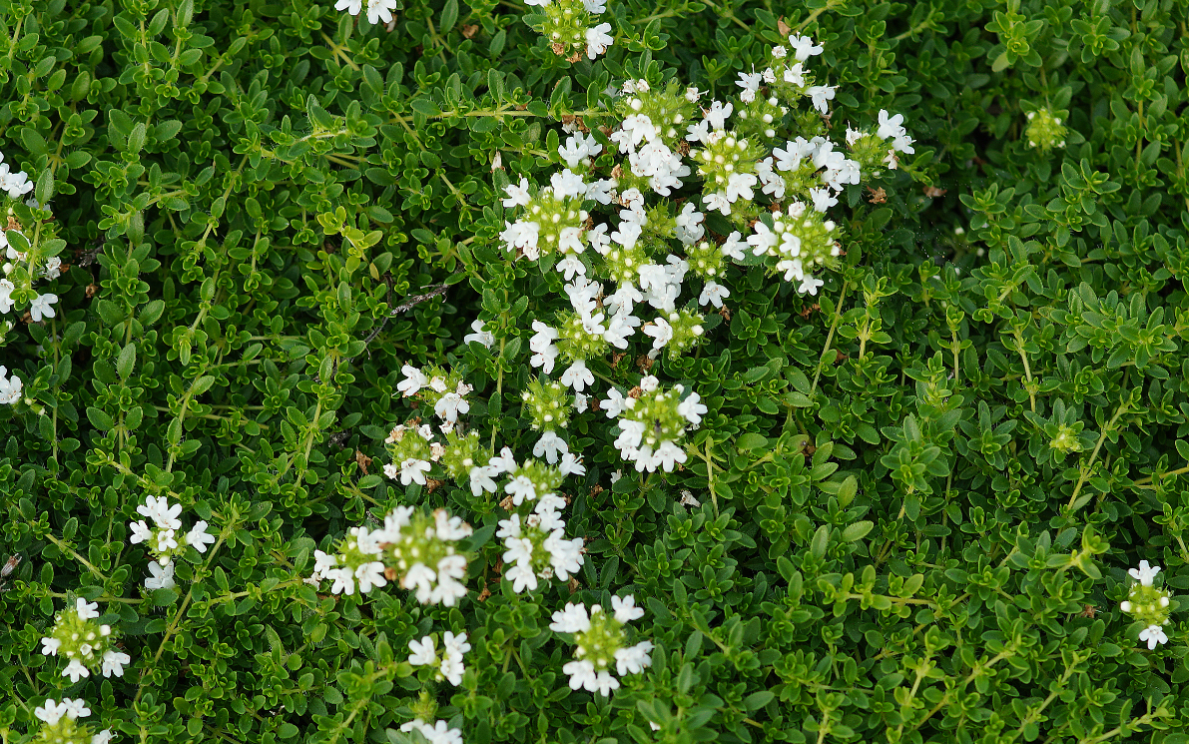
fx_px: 4991
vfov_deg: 8.5
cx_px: 596
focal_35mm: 154
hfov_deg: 13.6
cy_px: 372
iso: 100
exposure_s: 1/160
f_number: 4.5
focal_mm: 100
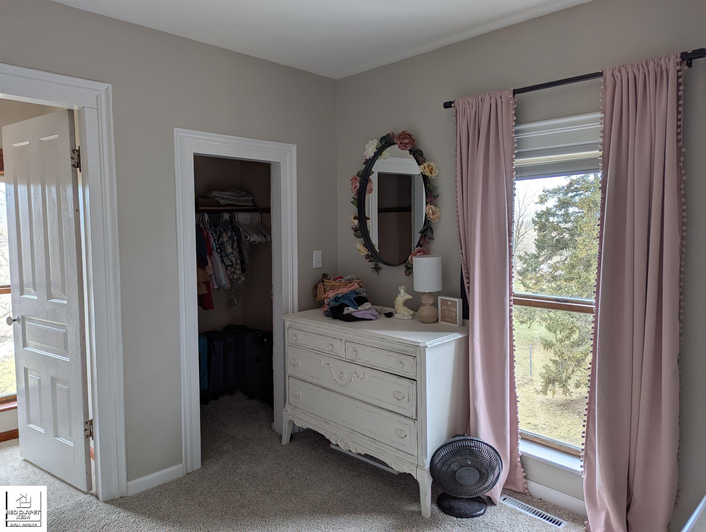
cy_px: 266
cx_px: 353
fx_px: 490
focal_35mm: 24
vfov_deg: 56.9
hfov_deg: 71.5
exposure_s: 1/157
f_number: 1.85
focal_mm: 6.81
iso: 41
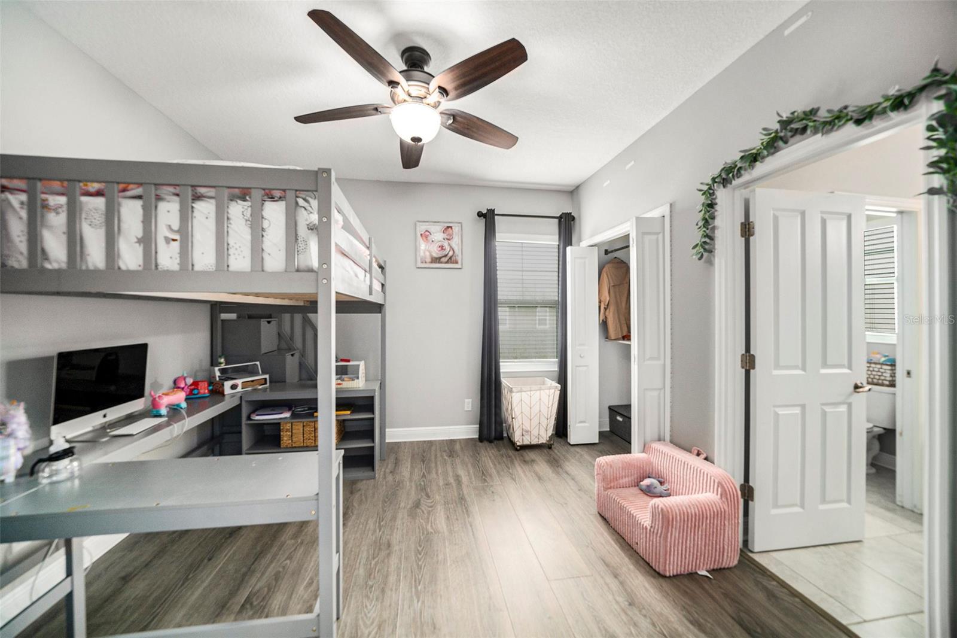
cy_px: 319
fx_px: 319
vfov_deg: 90.0
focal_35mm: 12
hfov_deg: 112.6
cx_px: 478
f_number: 7.1
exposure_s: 1/125
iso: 400
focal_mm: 12
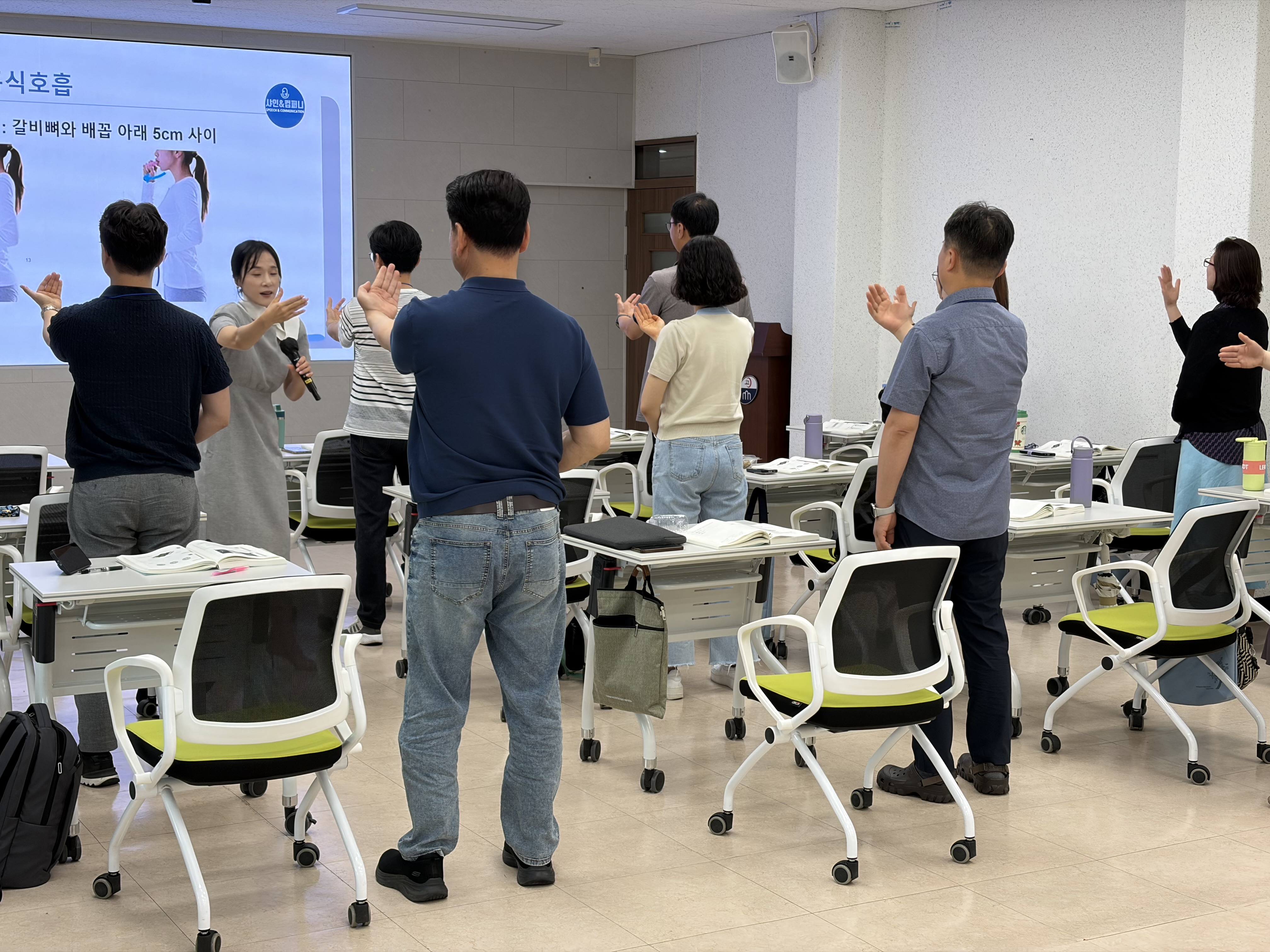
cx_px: 635
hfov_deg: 36.8
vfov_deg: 28.0
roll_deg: +0.2
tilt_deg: -6.0
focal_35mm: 52
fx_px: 1908
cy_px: 476
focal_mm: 5.96
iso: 40
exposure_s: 1/120
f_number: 1.6
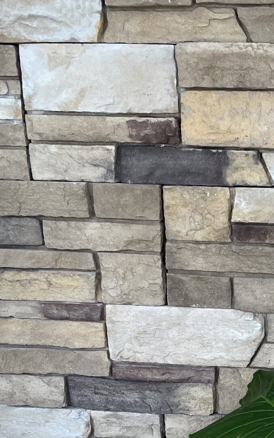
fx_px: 777
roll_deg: -1.1
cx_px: 268
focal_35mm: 65
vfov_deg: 28.1
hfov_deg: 19.5
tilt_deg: -25.5
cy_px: 505
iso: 100
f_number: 1.6
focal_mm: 4.2
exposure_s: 1/120
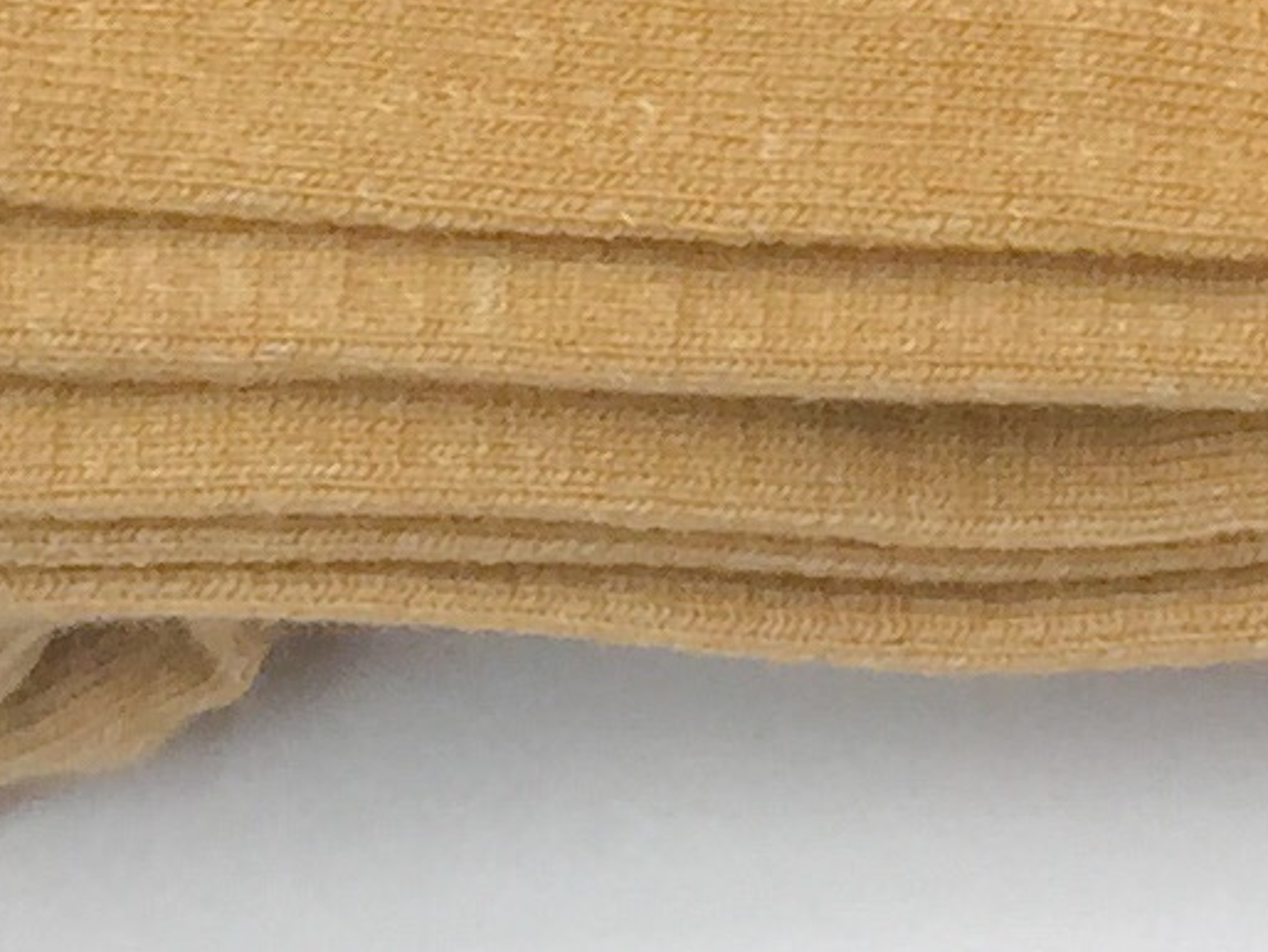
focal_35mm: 184
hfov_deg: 10.2
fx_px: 6743
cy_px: -1233
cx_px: 2252
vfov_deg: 7.6
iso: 32
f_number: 2.2
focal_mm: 4.15
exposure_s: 1/370
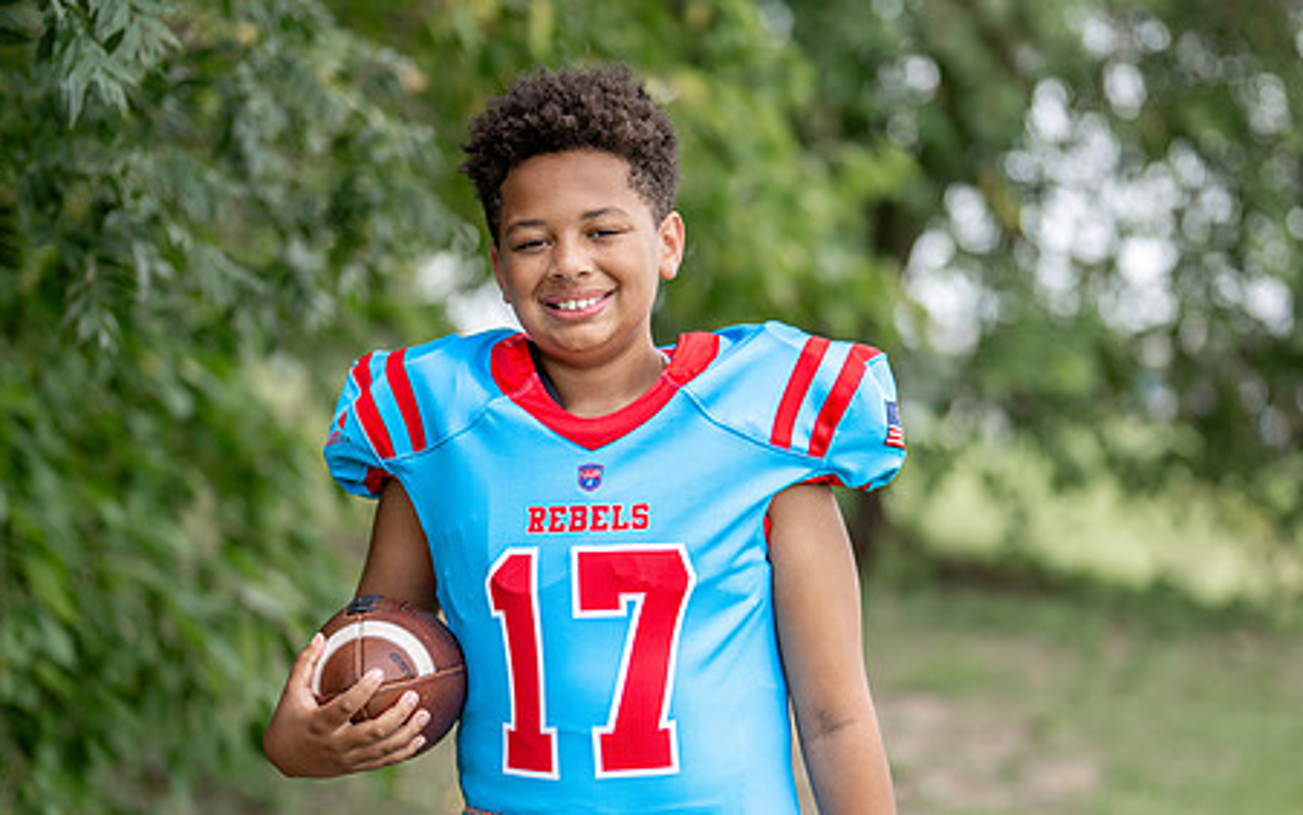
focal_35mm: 85
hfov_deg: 24.4
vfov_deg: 15.4
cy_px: 469
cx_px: 643
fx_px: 3019
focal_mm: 50
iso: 100
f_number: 1.2
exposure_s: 1/2000
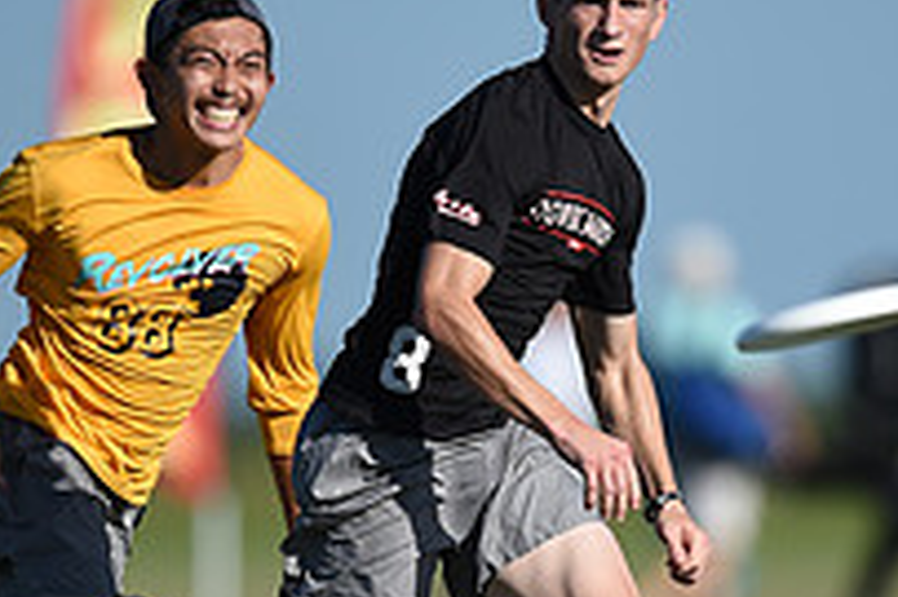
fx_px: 28488
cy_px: 486
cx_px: 593
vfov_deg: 1.2
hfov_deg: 1.8
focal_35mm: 1143
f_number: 2.8
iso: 200
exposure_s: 1/6400
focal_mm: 400
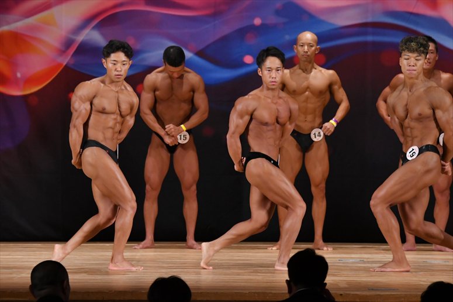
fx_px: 3019
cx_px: 226
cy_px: 151
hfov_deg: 8.6
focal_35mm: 240
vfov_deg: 5.7
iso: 3200
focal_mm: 160
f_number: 5.6
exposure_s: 1/400
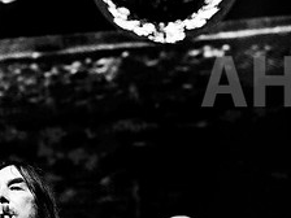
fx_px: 2051
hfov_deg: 8.1
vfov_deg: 6.1
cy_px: 235
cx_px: 25
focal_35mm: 244
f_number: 5.6
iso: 3200
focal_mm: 98
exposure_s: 1/1600
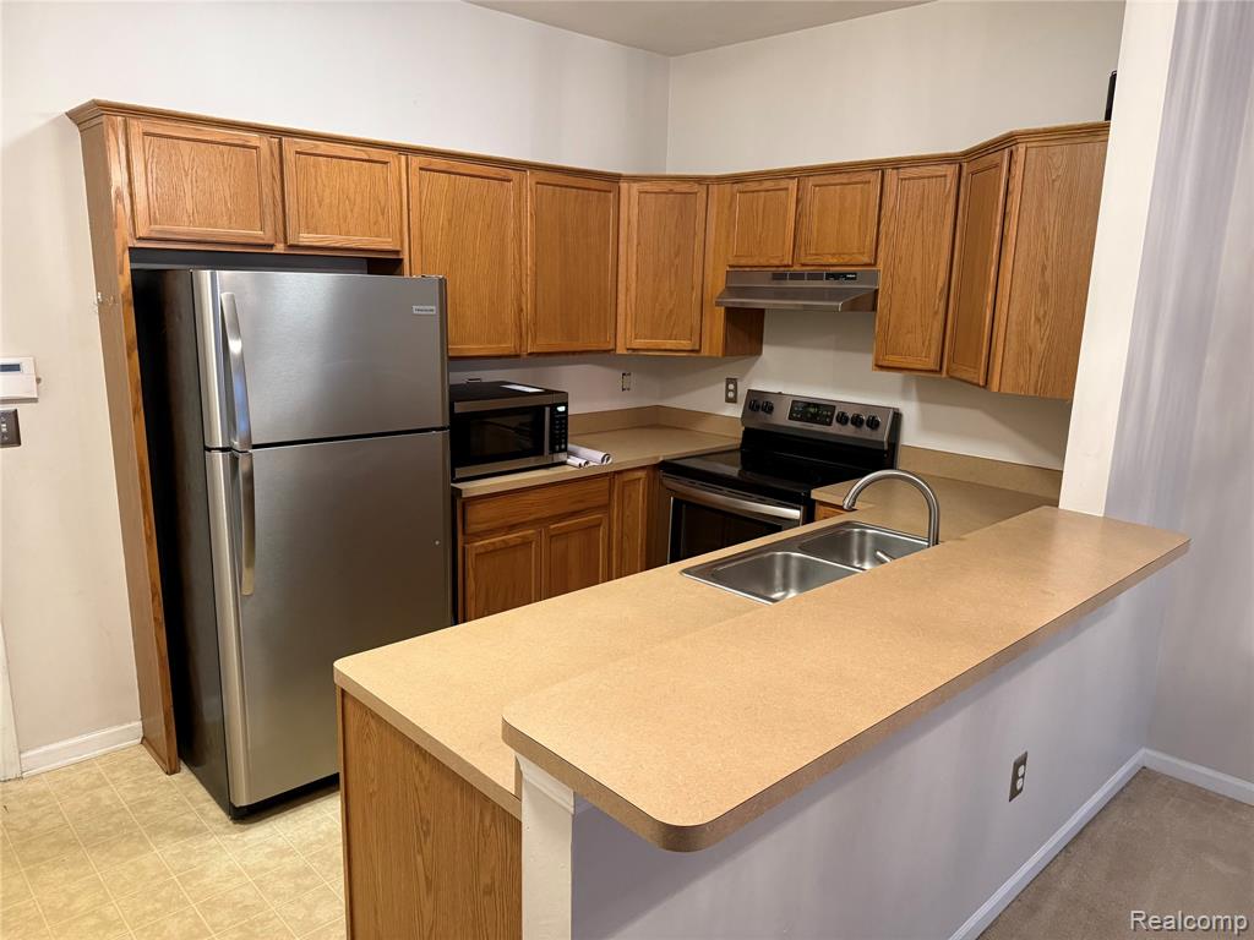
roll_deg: -0.4
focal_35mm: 24
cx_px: 627
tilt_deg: -11.1
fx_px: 869
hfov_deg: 71.6
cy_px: 470
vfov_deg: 56.8
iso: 320
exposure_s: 1/60
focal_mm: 6.76
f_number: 1.78
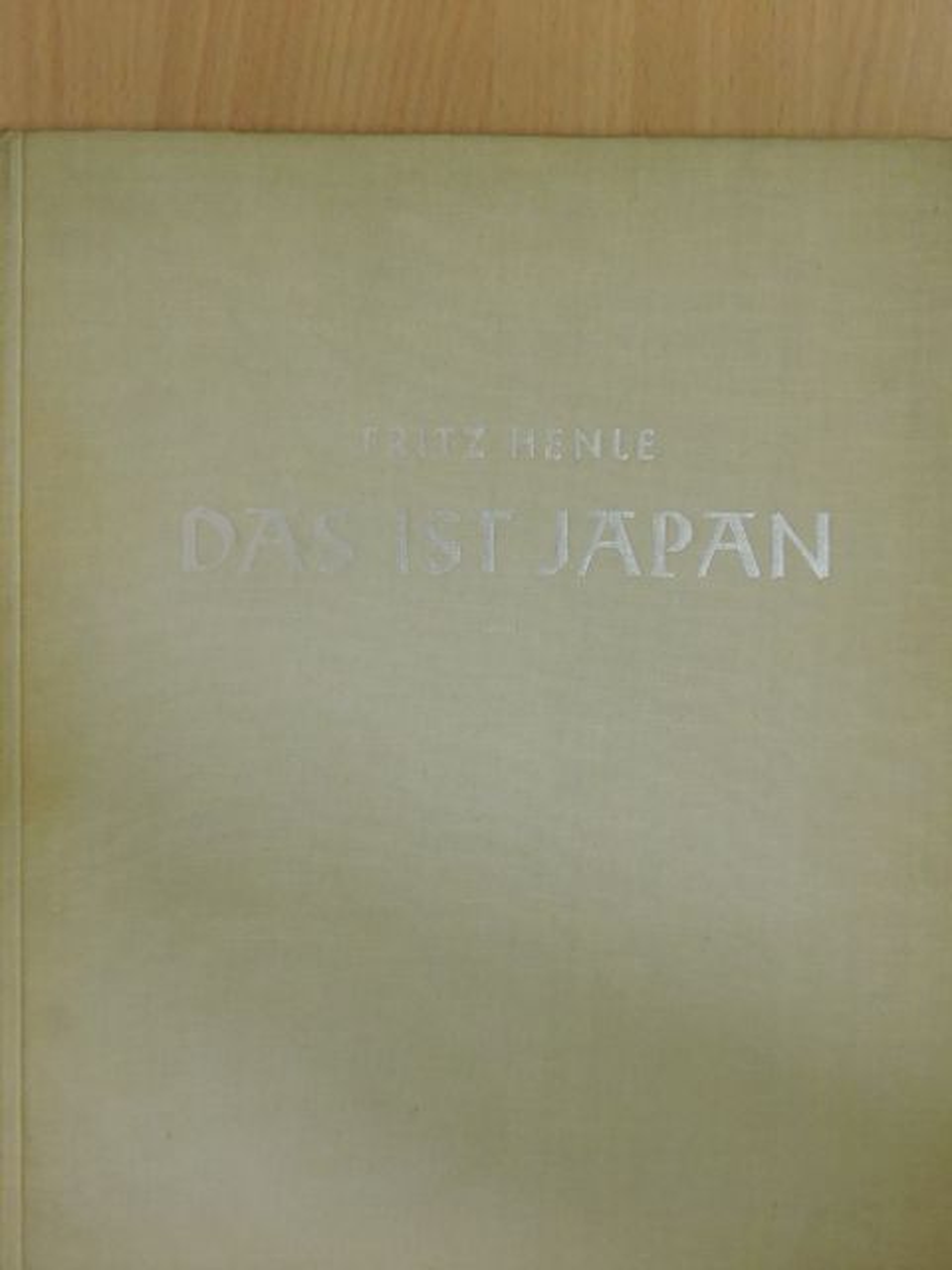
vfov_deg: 46.8
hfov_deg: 36.0
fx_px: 1467
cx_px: 476
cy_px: 635
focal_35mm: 40
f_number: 3.8
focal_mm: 7.2
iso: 800
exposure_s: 1/60
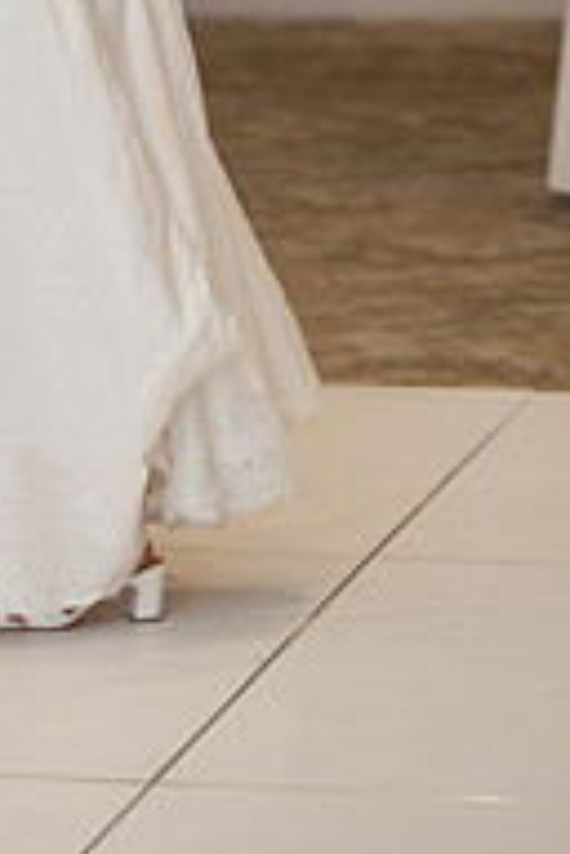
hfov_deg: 5.6
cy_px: -142
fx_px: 5842
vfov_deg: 8.3
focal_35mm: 246
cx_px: 27
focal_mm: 105
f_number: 2.8
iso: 640
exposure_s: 1/125
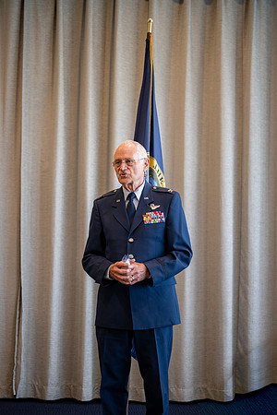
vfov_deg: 28.8
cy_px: 208
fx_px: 808
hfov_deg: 19.5
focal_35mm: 70
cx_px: 138
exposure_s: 1/125
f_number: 2.8
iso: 200
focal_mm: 70
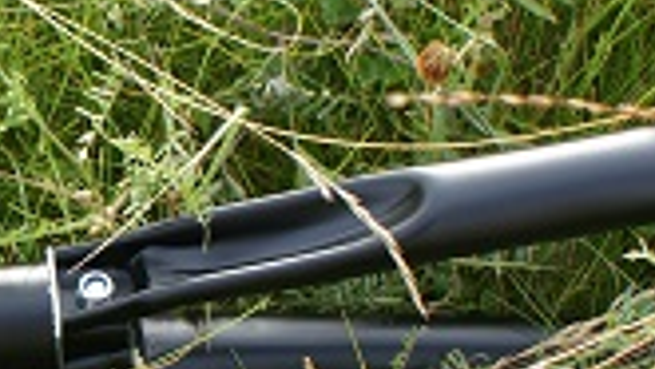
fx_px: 2120
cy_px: 306
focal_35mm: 122
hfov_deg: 16.9
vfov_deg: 9.9
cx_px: -99
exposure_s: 1/50
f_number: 6.3
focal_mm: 20
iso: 100
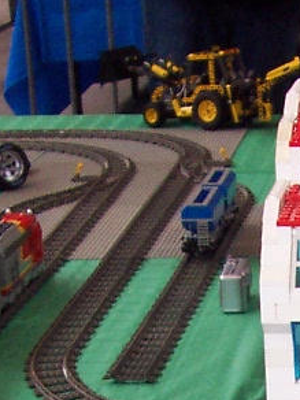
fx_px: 1756
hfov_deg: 9.5
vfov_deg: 12.1
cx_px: 440
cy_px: 678
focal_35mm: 152
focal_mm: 5.6
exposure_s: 1/60
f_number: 2.8
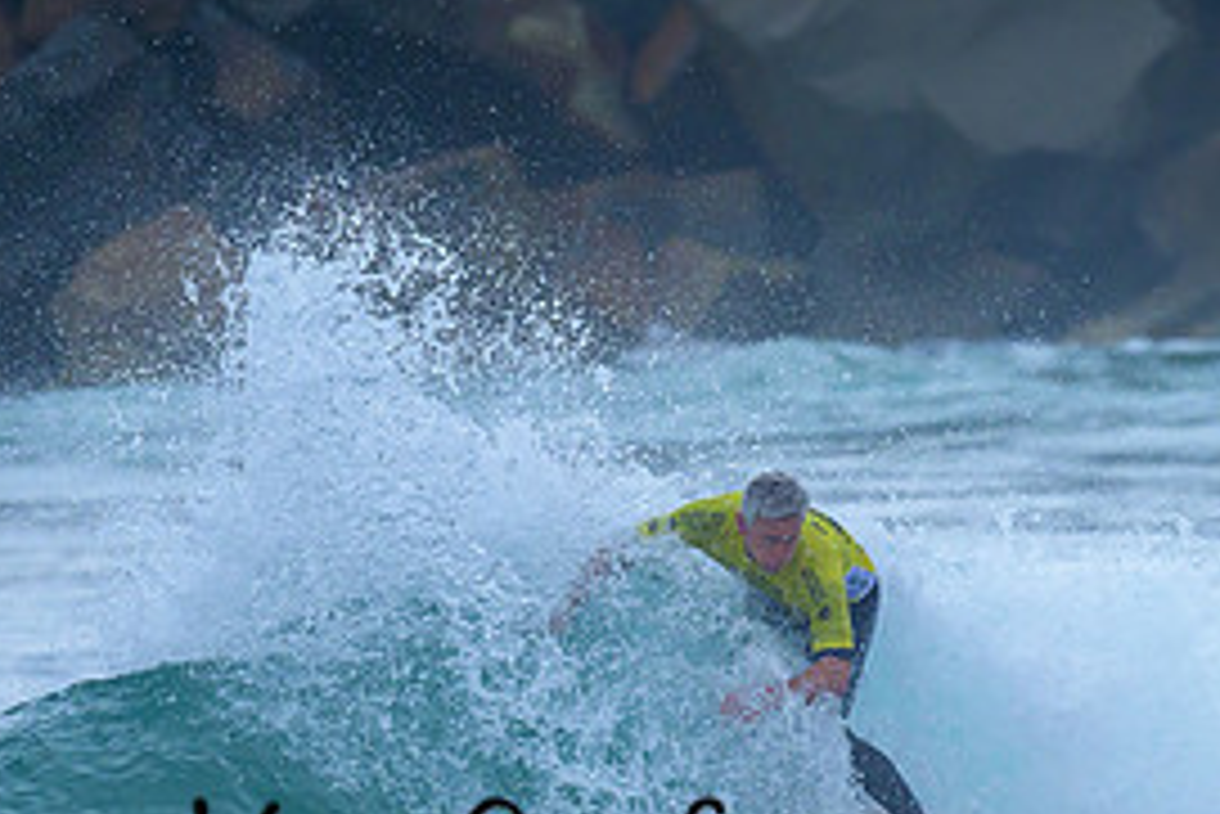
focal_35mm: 2353
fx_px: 79780
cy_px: 715
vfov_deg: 0.6
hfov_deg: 0.9
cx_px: 859
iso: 560
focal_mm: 800
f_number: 6.3
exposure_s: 1/2000
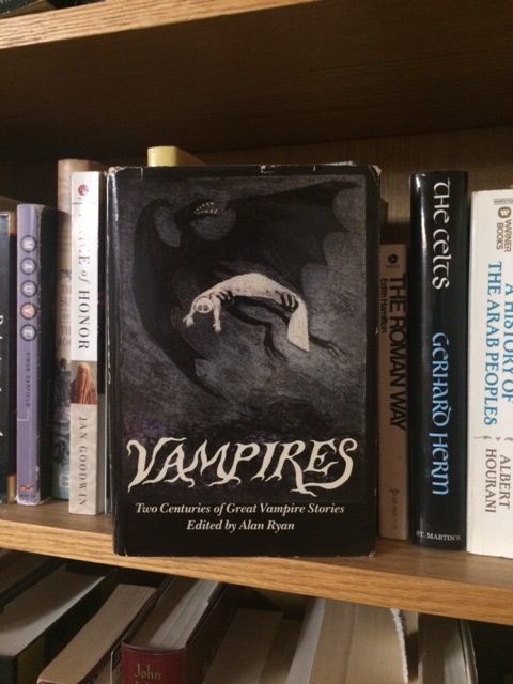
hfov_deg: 48.2
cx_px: 256
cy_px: 342
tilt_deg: -3.3
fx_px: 573
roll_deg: +1.7
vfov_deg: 61.7
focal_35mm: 29
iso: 400
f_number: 2.2
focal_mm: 4.15
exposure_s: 1/15
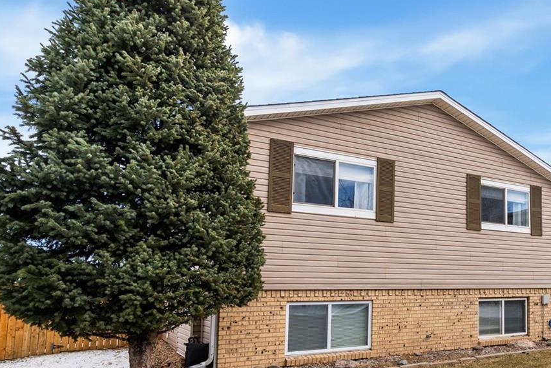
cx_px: 473
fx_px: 474
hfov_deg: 54.3
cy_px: 216
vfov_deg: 42.3
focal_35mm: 31
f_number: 8
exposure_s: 1/640
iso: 125
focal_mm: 16.5
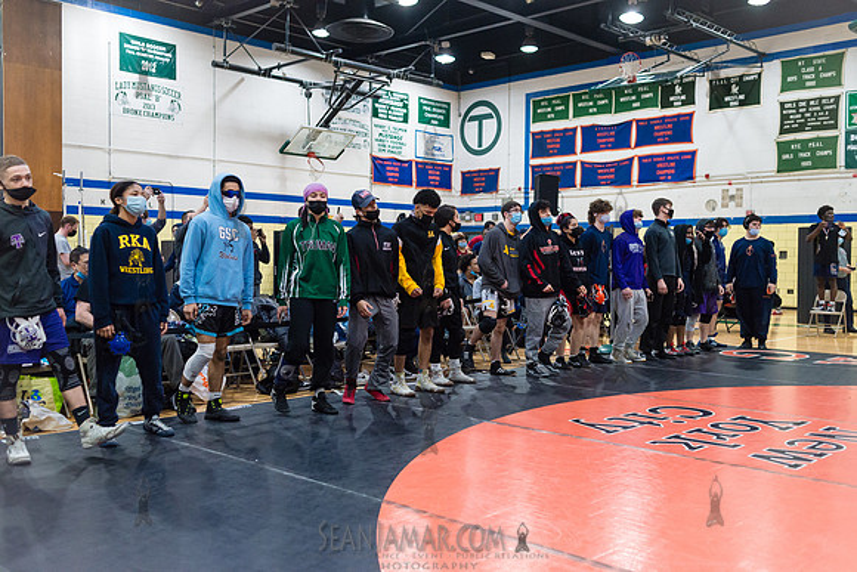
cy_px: 286
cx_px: 428
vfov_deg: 37.9
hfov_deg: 54.4
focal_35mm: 35
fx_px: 833
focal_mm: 35
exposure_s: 1/400
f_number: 3.5
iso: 4000
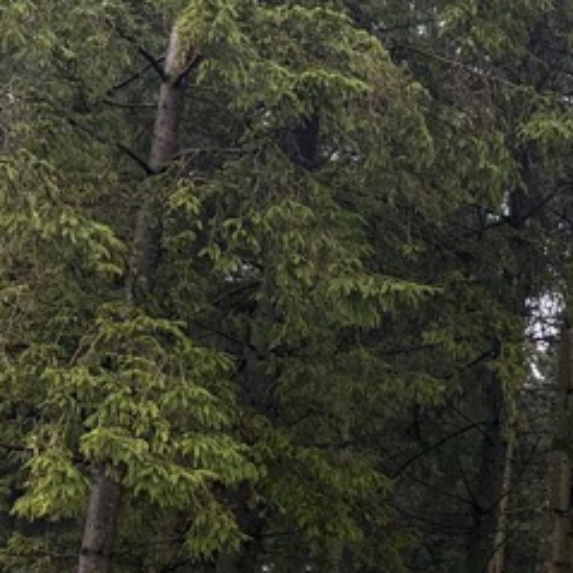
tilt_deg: +15.3
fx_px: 1704
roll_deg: -0.8
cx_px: 976
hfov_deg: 16.5
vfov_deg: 18.8
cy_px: 482
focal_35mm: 91
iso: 200
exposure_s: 1/96
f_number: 1.78
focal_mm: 6.76
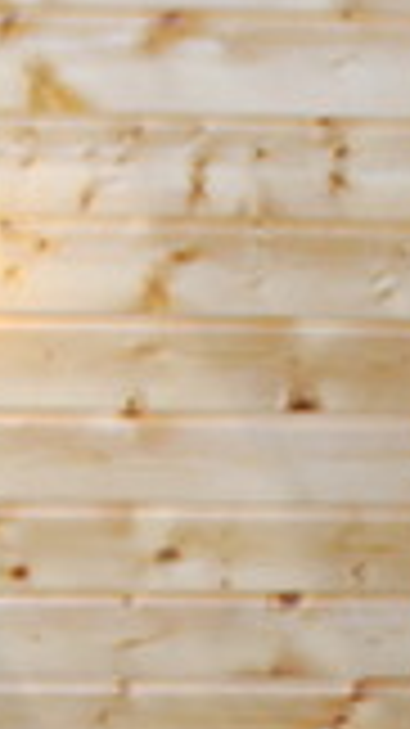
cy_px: 1307
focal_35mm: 242
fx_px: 4687
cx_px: 56
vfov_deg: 8.6
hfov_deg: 5.0
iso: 800
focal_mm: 25
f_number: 5
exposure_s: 1/60
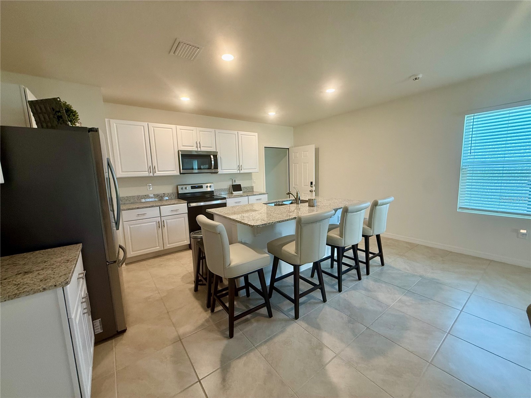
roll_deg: +2.2
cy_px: 199
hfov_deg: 102.1
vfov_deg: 85.7
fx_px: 215
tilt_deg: -6.8
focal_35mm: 14
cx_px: 266
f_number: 2.2
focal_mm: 2.22
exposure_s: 1/120
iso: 250
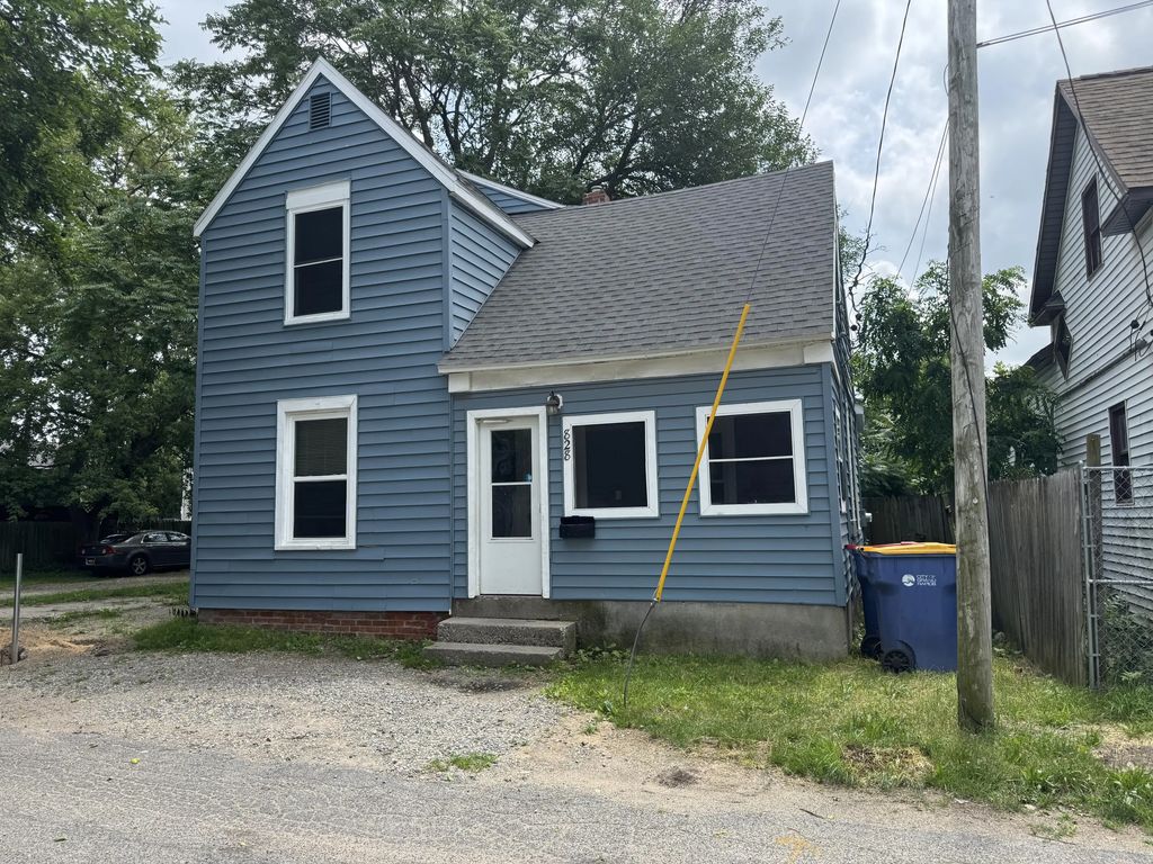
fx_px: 799
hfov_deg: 71.6
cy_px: 432
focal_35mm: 24
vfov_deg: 56.8
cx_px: 576
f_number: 1.78
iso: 80
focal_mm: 6.76
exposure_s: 1/1637
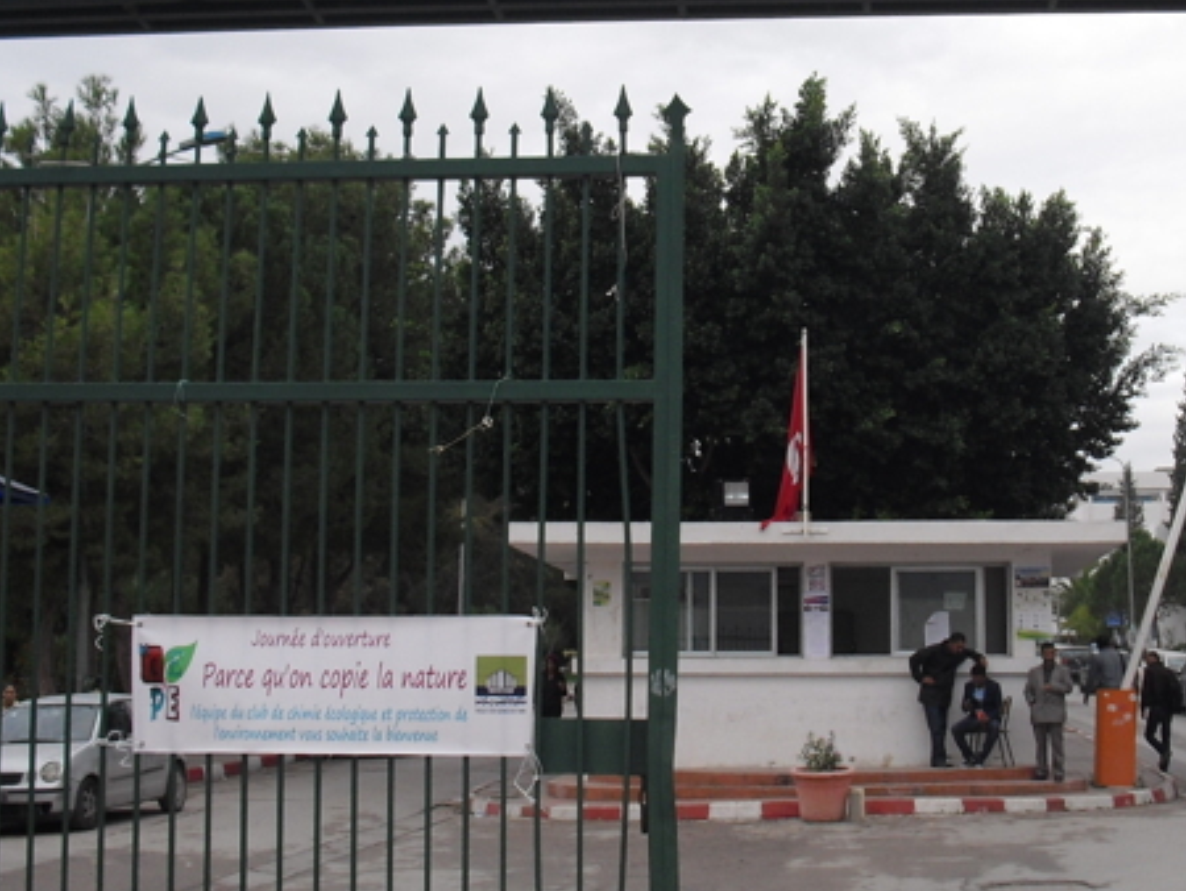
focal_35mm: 64
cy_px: 335
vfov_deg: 22.9
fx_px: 2194
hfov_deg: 30.1
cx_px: 746
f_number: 7.8
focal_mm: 6.3
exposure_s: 1/60
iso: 100
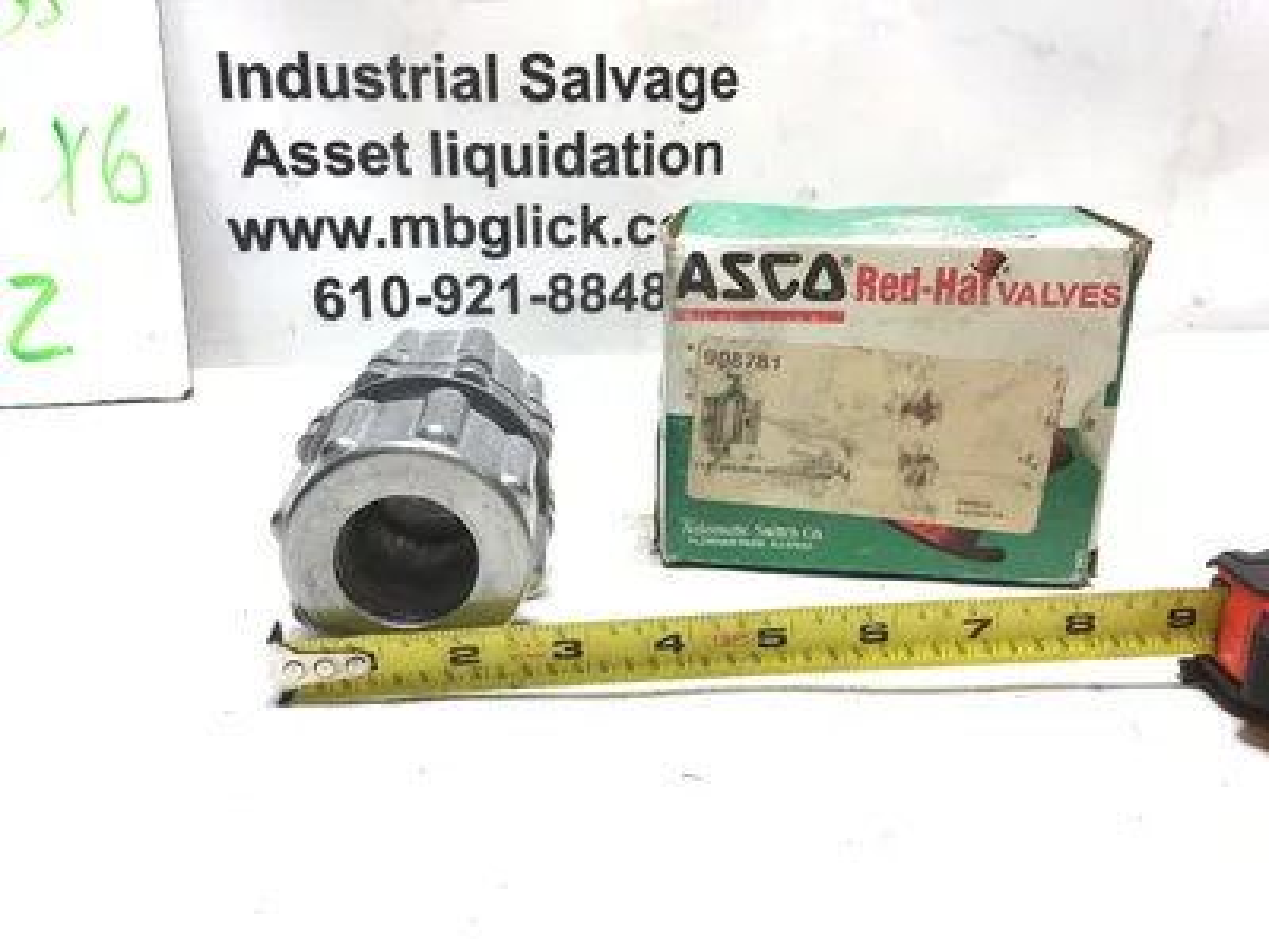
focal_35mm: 31
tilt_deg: -20.6
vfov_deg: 45.4
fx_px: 1136
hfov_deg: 58.4
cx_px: 634
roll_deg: +0.4
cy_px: 476
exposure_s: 1/60
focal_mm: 3.3
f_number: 2.4
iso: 32
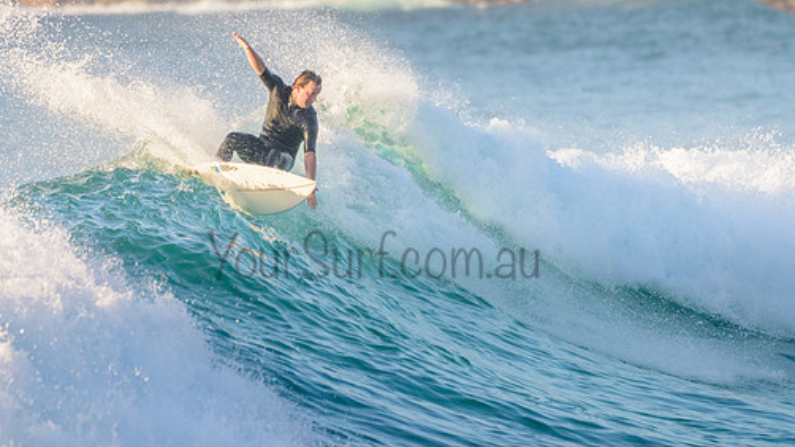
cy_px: 191
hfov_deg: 2.9
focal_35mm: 741
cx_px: 328
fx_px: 15615
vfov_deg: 1.6
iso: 1100
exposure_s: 1/2000
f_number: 5.6
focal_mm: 500
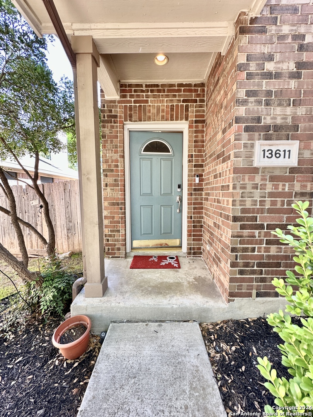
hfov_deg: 85.7
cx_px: 156
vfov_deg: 102.1
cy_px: 208
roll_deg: -1.0
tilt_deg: -5.1
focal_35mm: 14
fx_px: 169
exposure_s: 1/99
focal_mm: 2.22
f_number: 2.2
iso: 100
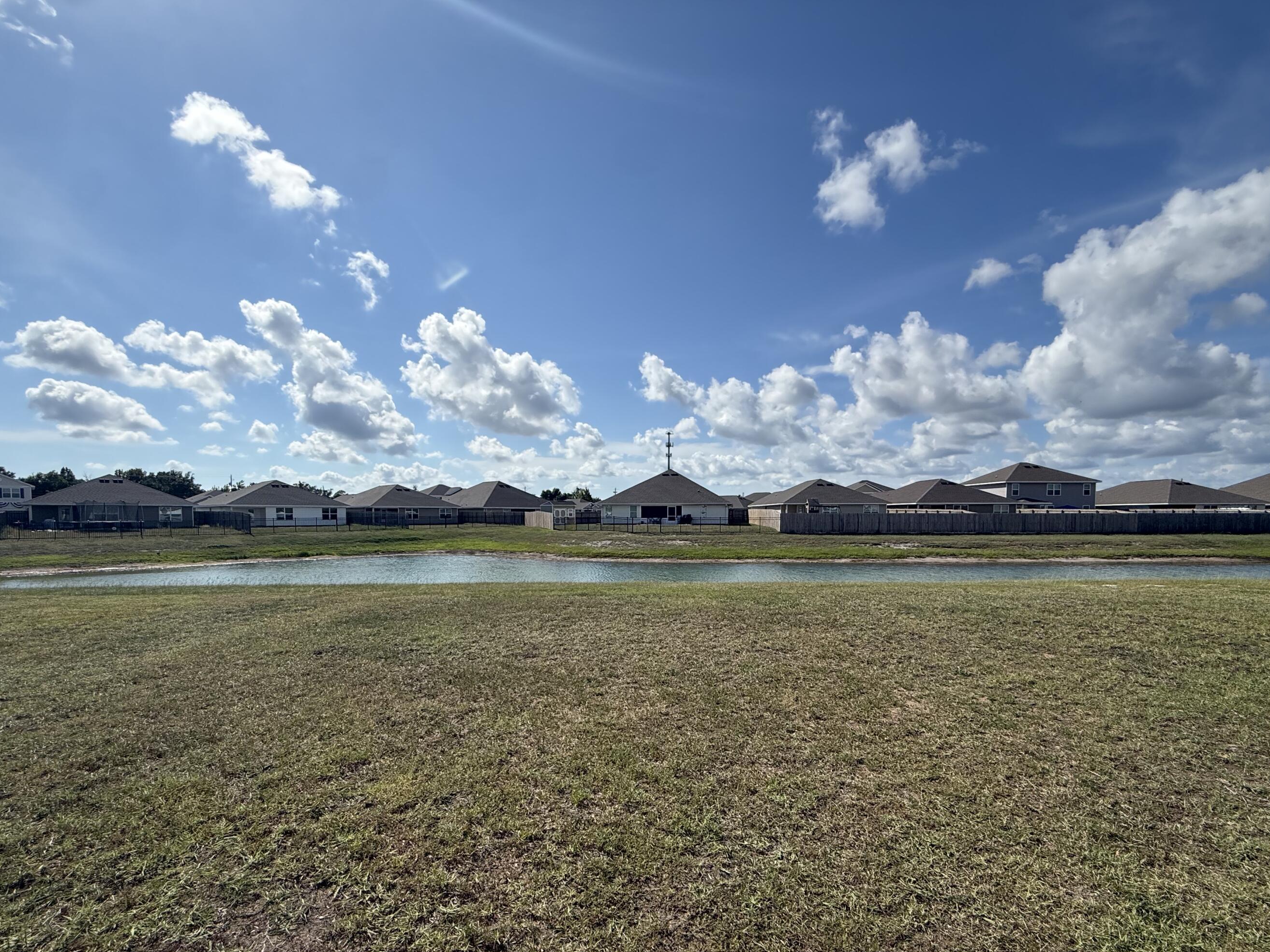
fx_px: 587
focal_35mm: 16
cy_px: 543
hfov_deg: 94.5
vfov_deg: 77.7
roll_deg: -0.3
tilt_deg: -2.7
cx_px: 648
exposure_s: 1/4762
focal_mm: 2.22
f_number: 2.2
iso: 50
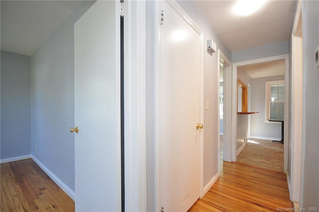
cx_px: 160
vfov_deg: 77.2
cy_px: 106
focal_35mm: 15
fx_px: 133
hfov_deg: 100.5
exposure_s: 1/50
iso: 640
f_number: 4
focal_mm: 10
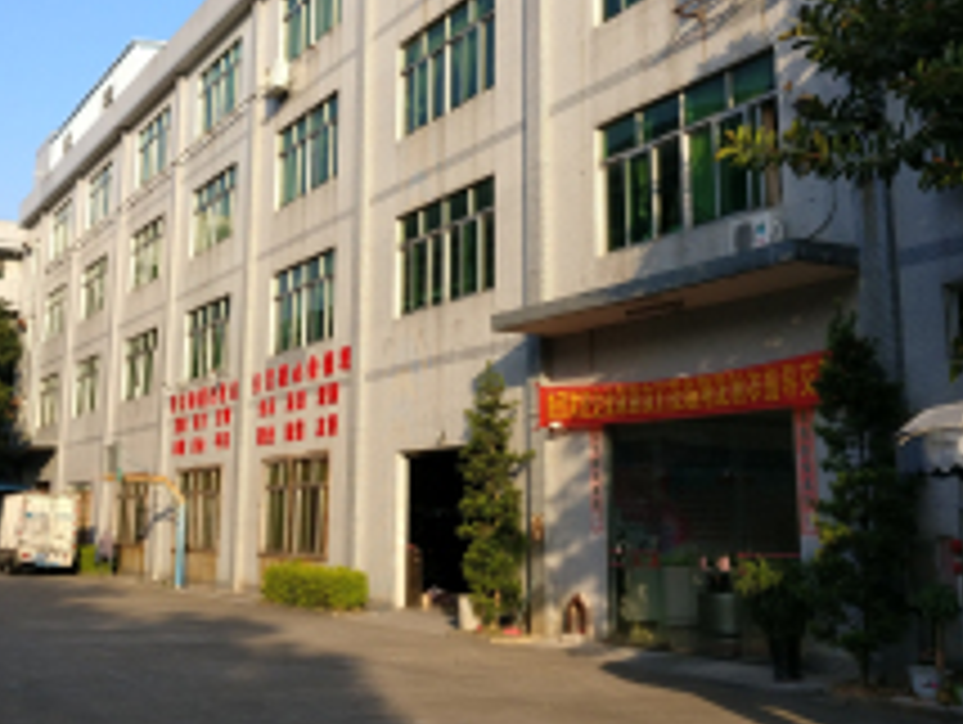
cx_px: 382
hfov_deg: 44.5
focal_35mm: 42
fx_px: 1170
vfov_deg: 34.1
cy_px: 247
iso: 100
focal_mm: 4.26
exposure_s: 1/596
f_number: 2
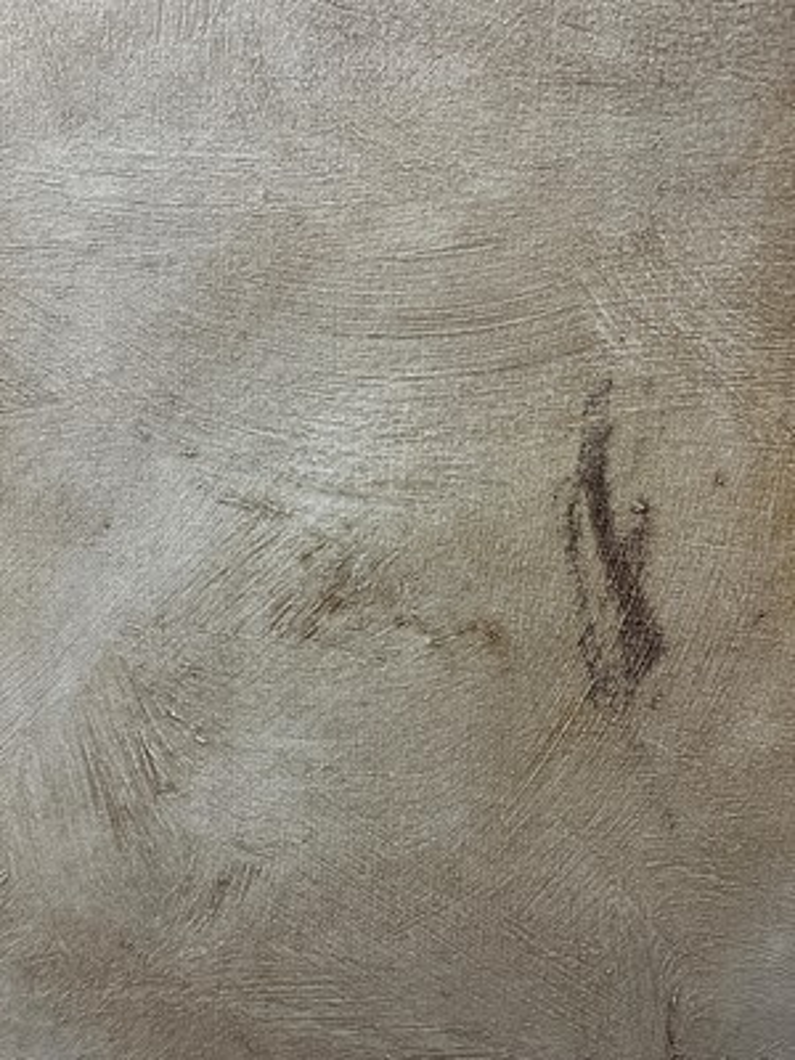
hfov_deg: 53.1
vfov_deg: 67.3
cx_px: 398
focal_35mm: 26
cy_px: 530
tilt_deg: -20.9
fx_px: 796
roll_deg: -0.3
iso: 125
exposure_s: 1/100
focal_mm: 5.1
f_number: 1.6
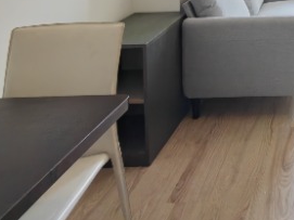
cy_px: -95
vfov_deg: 24.6
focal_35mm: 48
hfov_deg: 32.5
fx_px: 407
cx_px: 356
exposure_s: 1/100
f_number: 2.2
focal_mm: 2.16
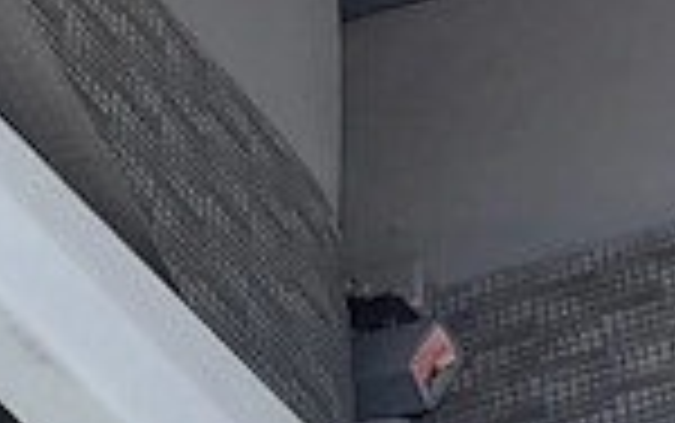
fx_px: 2596
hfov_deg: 13.4
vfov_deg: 9.2
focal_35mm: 141
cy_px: -86
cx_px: 1188
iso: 125
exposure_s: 1/50
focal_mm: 4.6
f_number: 2
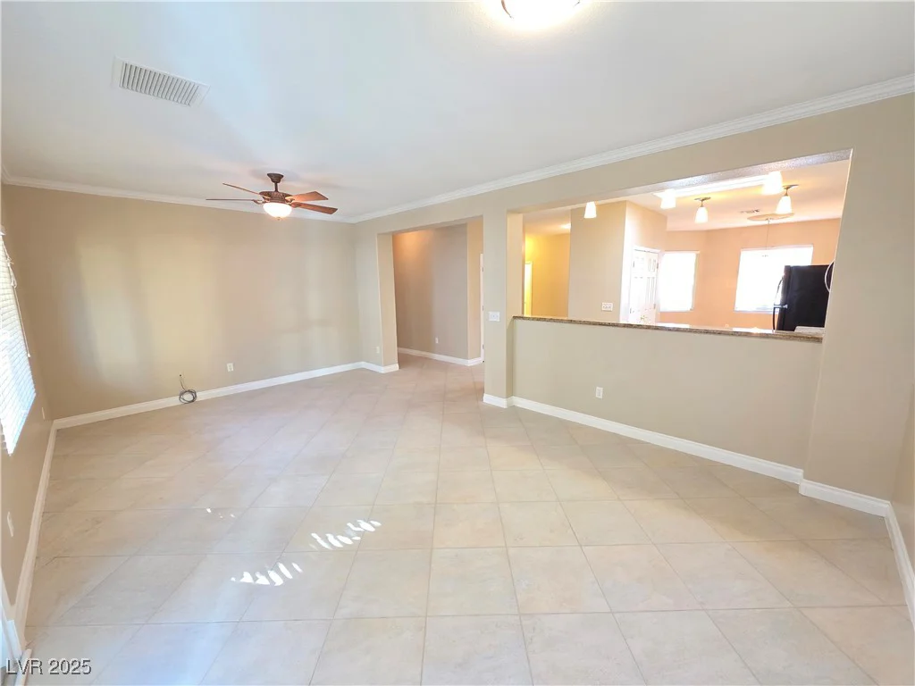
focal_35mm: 13
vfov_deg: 89.9
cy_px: 343
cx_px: 458
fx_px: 344
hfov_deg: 106.2
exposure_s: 1/60
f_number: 1.9
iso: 320
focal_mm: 2.2
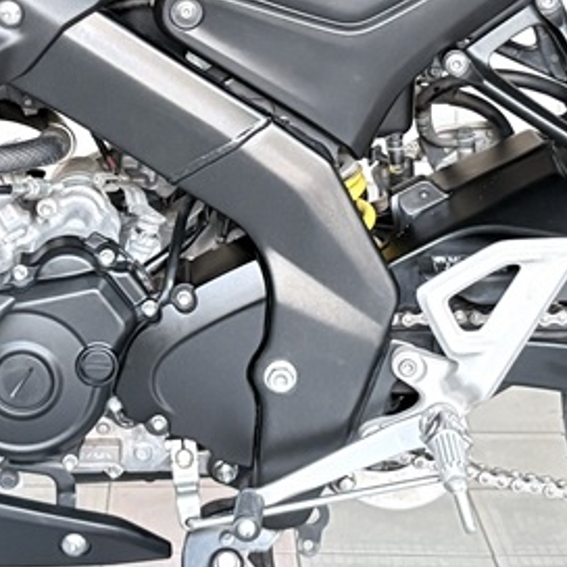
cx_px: 169
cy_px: 0
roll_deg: +0.5
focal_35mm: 108
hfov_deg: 16.1
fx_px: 2001
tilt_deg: -4.8
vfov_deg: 15.8
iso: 400
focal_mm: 5.96
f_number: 1.6
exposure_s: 1/60
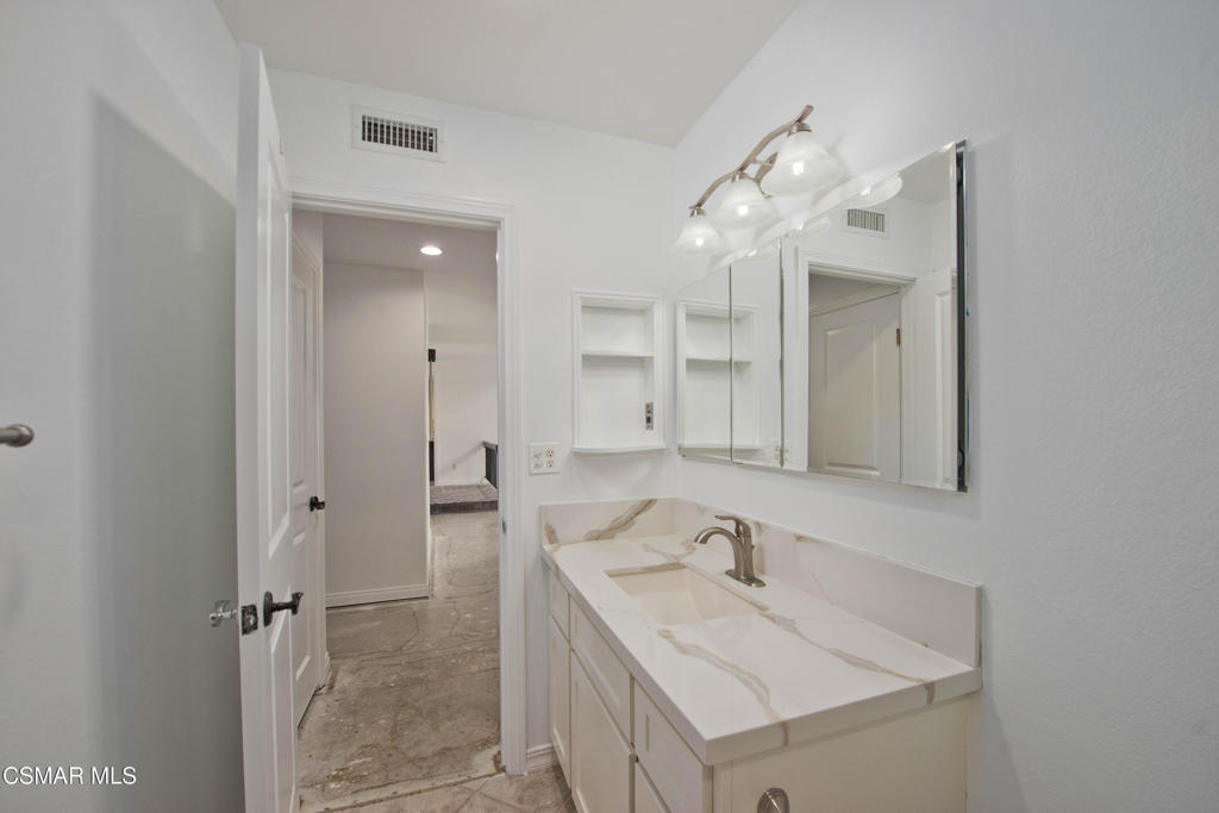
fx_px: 474
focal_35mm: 14
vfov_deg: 81.2
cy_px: 406
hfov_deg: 104.2
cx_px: 610
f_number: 5.6
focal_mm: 14
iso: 400
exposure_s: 1/640
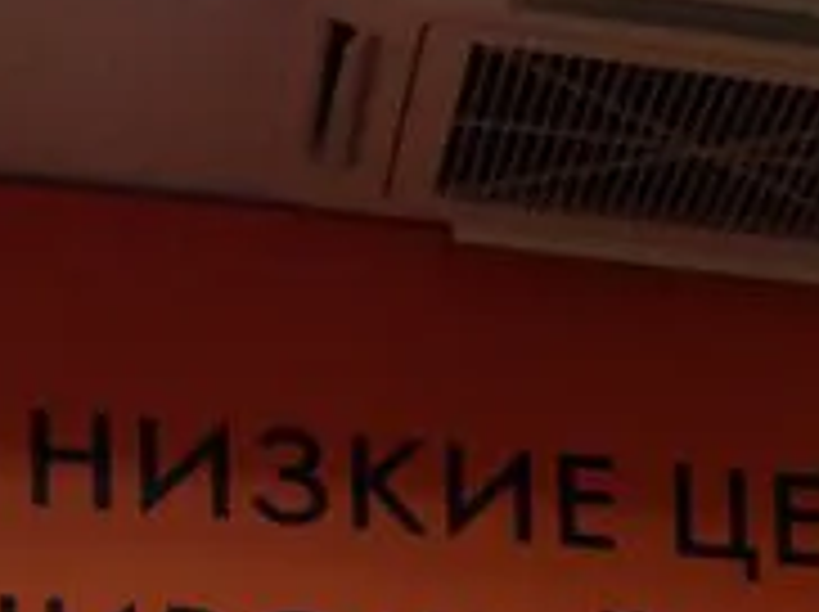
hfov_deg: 9.4
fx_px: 4395
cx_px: 2007
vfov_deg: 7.5
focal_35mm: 186
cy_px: 1458
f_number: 2.4
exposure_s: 1/40
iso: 64
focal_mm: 4.13
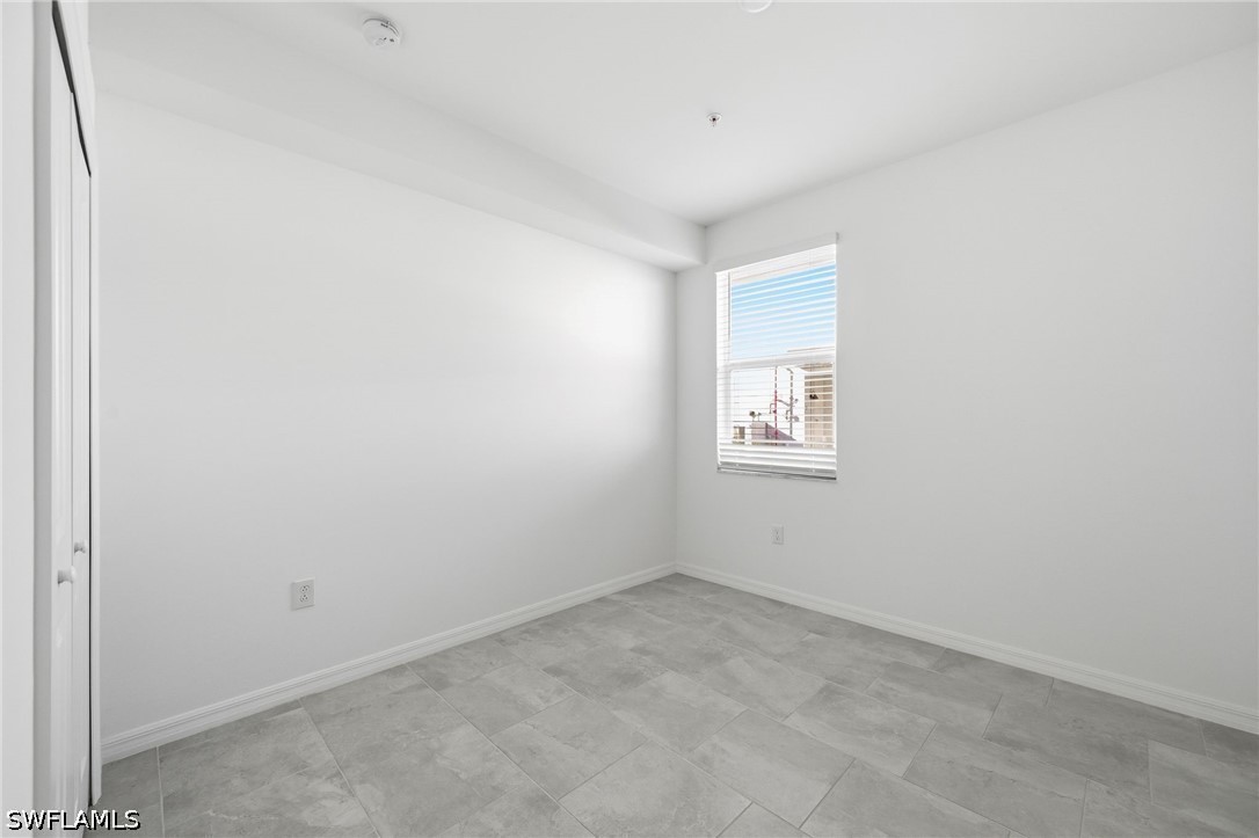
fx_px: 489
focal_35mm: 14
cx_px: 630
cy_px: 419
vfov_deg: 81.2
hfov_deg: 104.3
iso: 800
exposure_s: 1/400
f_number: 7.1
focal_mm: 14
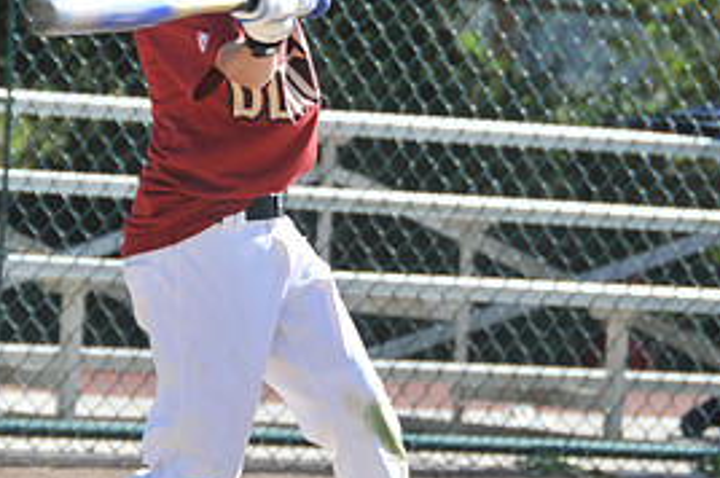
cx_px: 250
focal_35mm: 389
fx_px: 7770
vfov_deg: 3.5
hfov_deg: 5.3
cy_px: 171
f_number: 5.3
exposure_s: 1/500
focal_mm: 120
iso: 200
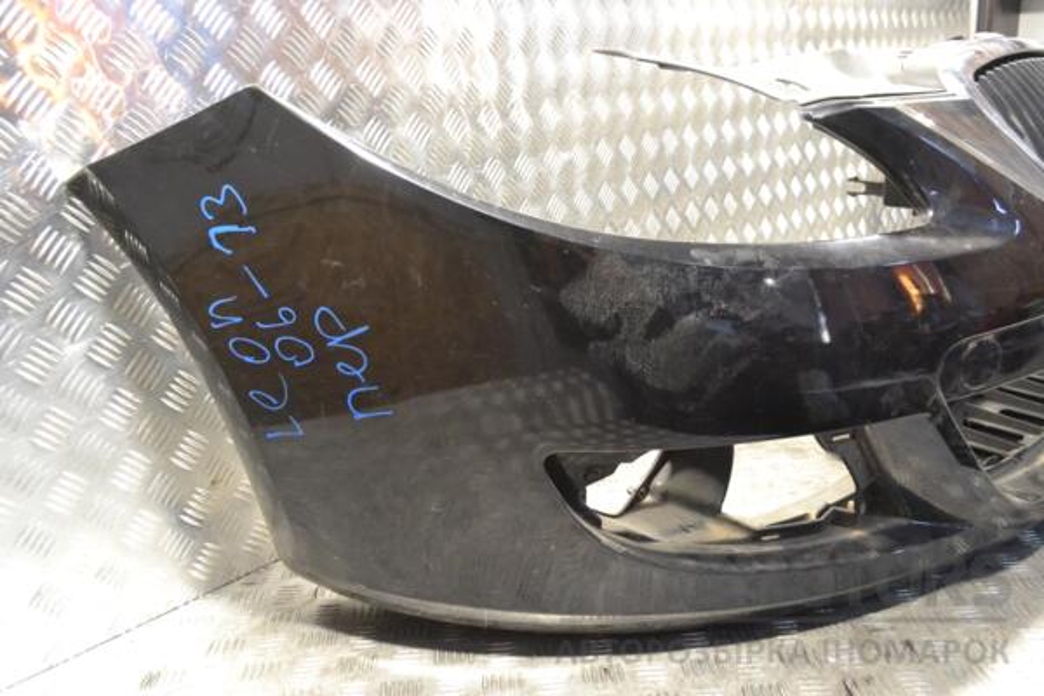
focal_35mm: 33
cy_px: 348
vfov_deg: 40.0
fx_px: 957
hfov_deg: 57.2
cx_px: 522
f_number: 5.6
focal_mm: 22
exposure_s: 1/125
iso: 3200
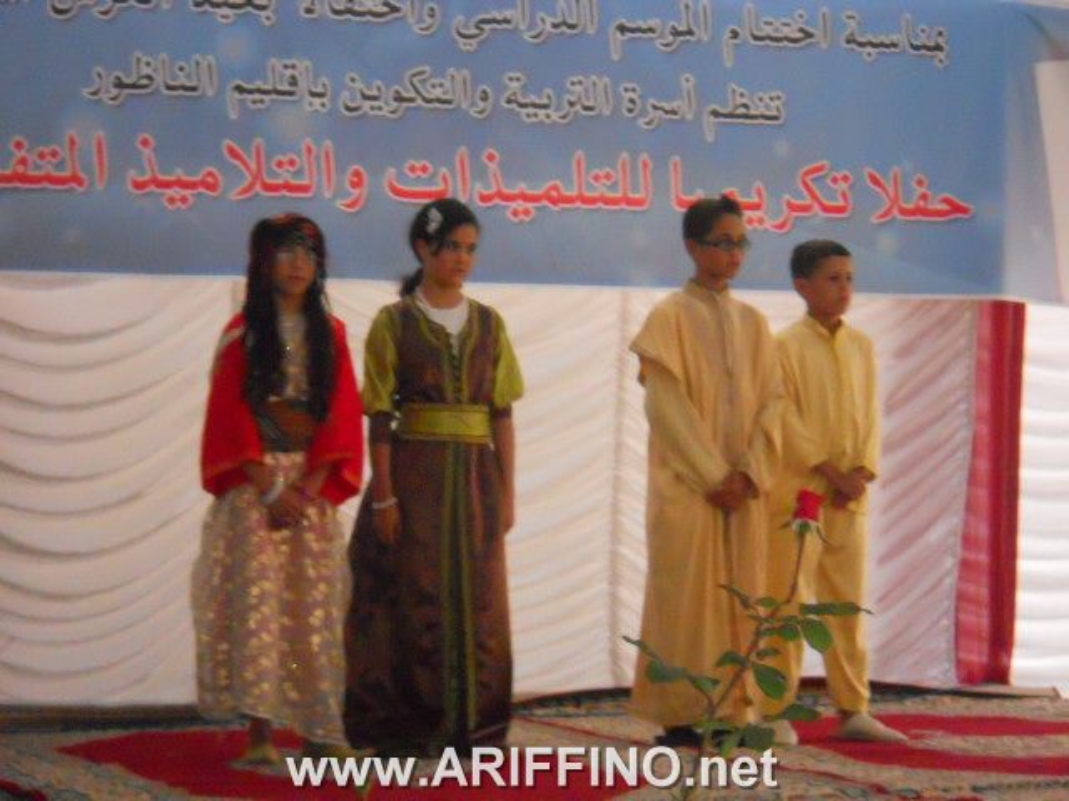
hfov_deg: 18.2
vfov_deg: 13.7
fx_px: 3335
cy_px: 400
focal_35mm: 108
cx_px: 534
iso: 1250
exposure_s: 1/60
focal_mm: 19.6
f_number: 5.9
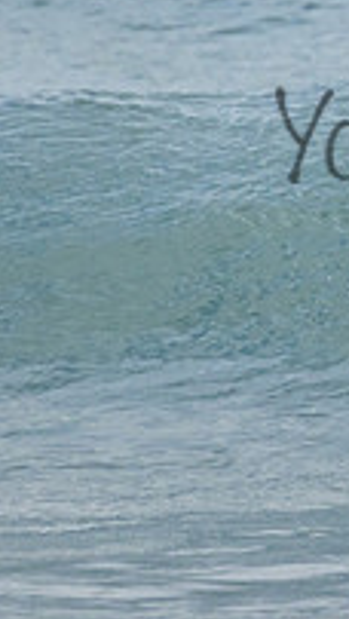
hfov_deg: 0.5
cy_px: 109
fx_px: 39517
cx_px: 591
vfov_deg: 0.9
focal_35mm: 2408
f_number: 11
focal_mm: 800
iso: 2500
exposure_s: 1/1600
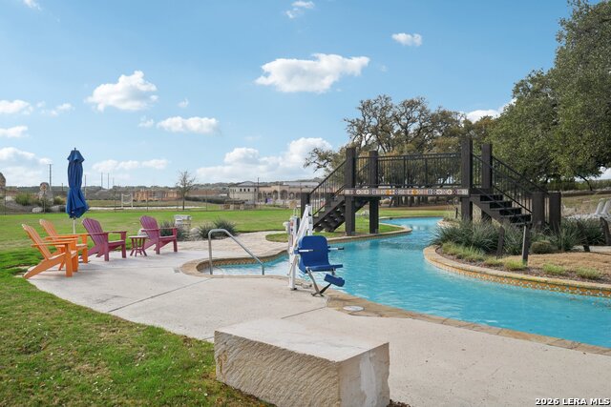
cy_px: 204
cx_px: 306
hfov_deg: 61.9
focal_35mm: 30
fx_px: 509
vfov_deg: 43.6
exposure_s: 1/750
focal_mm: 30
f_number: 8
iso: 200
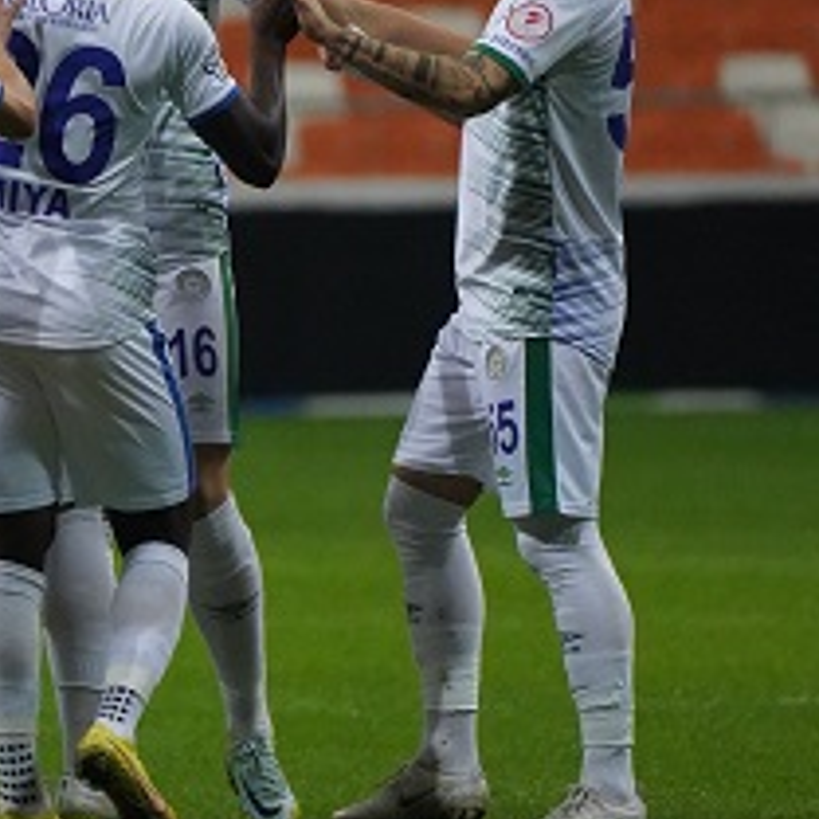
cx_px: 20
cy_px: 243
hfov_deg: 1.8
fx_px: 26152
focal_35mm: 977
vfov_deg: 1.8
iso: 10000
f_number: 5.6
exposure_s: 1/2000
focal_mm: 400
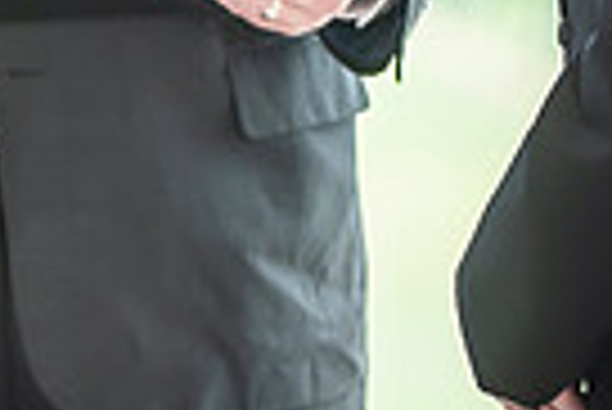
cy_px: -411
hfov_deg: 3.6
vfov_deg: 2.4
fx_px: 9547
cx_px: -559
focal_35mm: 561
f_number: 2.8
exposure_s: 1/250
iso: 400
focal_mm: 125
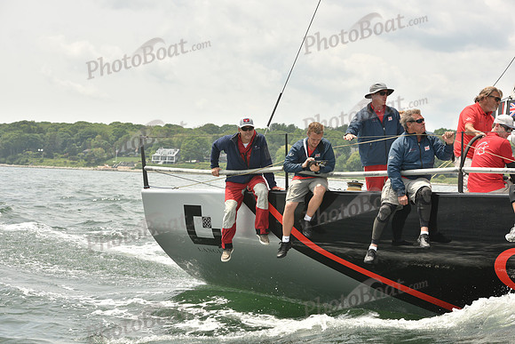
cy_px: 172
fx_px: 1359
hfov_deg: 21.5
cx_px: 258
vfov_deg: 14.4
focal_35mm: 95
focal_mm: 95
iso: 400
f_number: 8
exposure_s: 1/1000
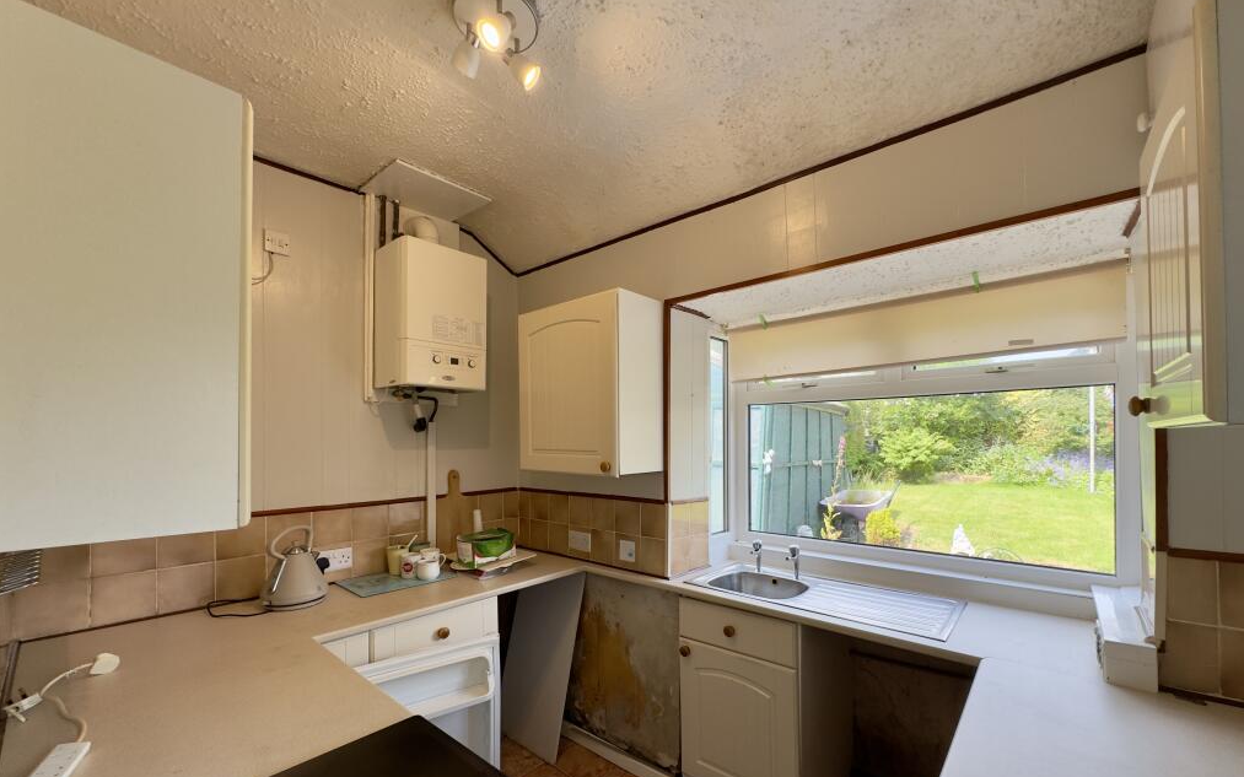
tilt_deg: +0.5
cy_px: 441
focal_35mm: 15
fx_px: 509
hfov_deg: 101.5
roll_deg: +0.7
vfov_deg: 74.4
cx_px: 625
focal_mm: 2.22
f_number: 2.2
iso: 40
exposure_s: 1/99
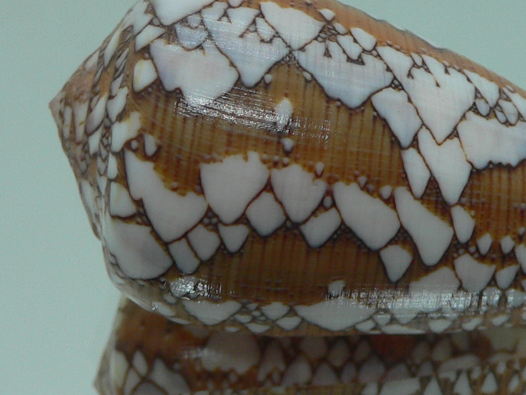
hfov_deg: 26.2
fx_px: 1124
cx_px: 352
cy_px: 180
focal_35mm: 74
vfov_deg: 19.9
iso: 80
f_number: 2.8
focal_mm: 4.6
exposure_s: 1/60
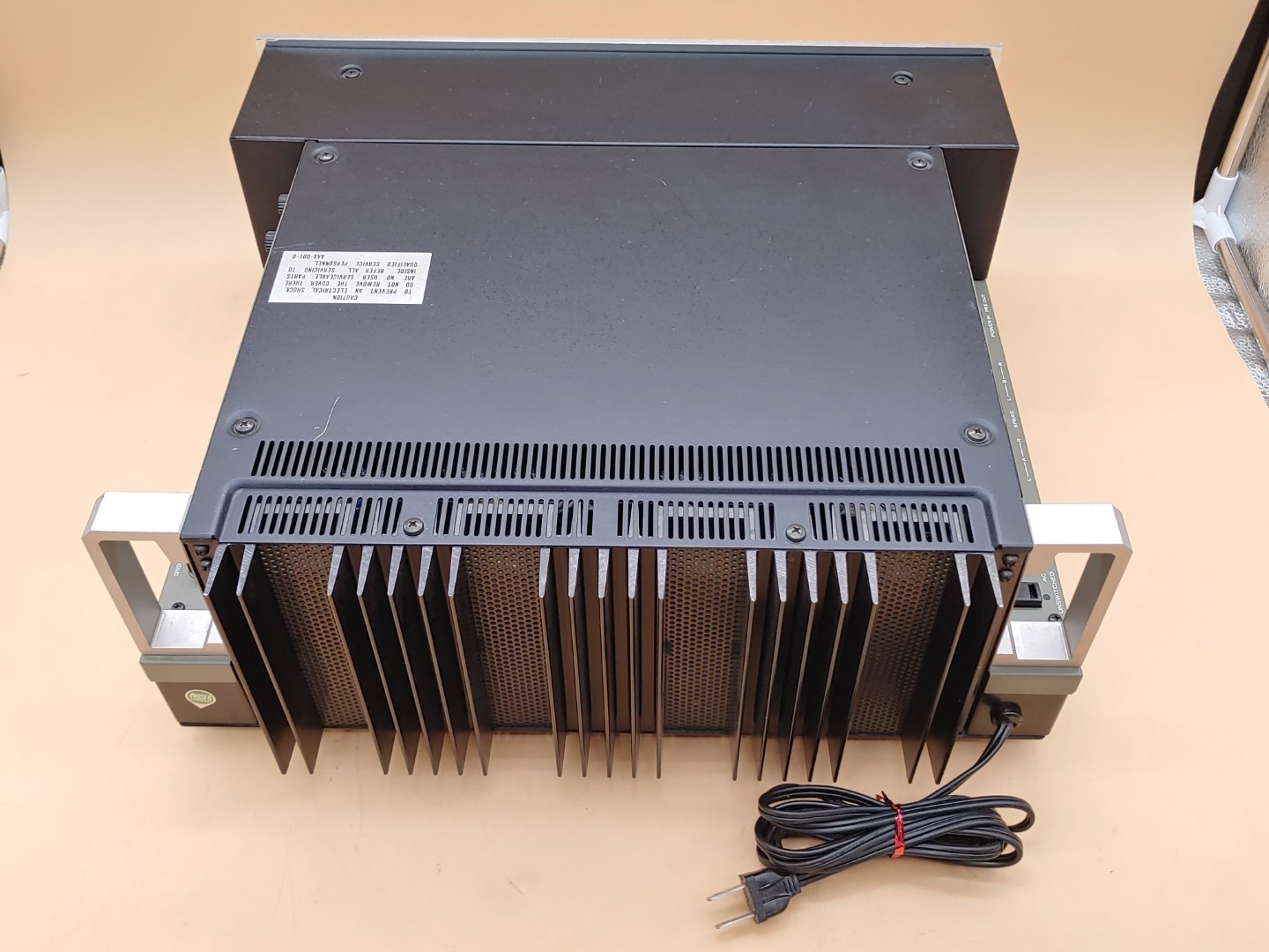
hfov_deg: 55.4
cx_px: 634
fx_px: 1210
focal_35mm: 33
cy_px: 476
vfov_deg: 42.9
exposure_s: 1/68
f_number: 1.8
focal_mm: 4.36
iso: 50
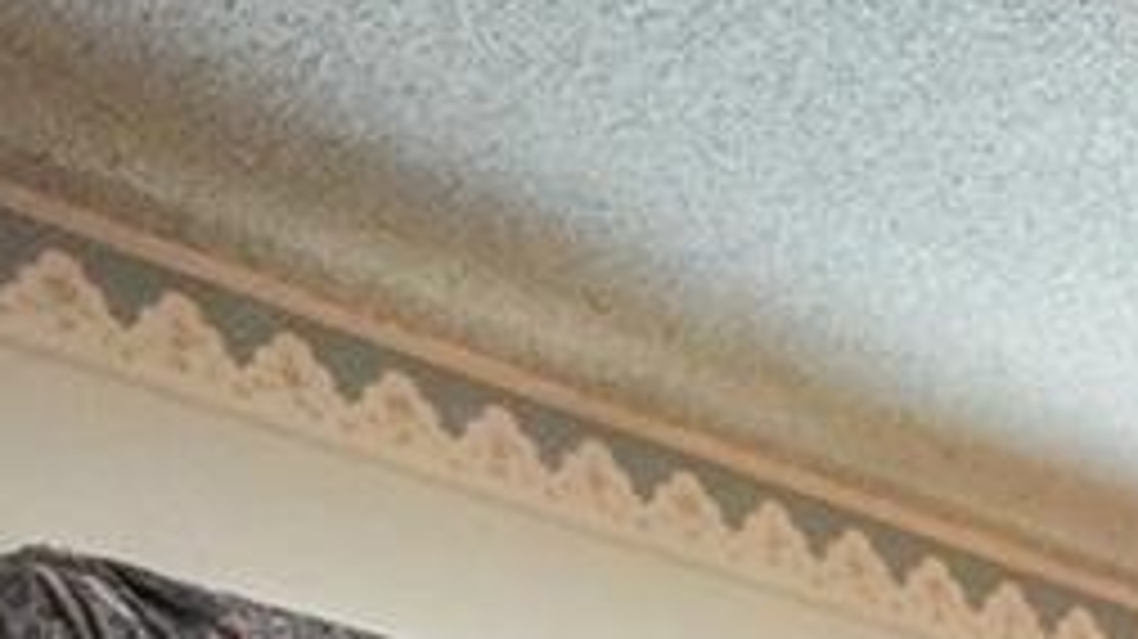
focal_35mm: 106
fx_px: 3197
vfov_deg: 9.1
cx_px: 2339
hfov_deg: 15.6
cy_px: 1926
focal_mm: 16
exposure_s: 1/250
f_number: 4
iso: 8000
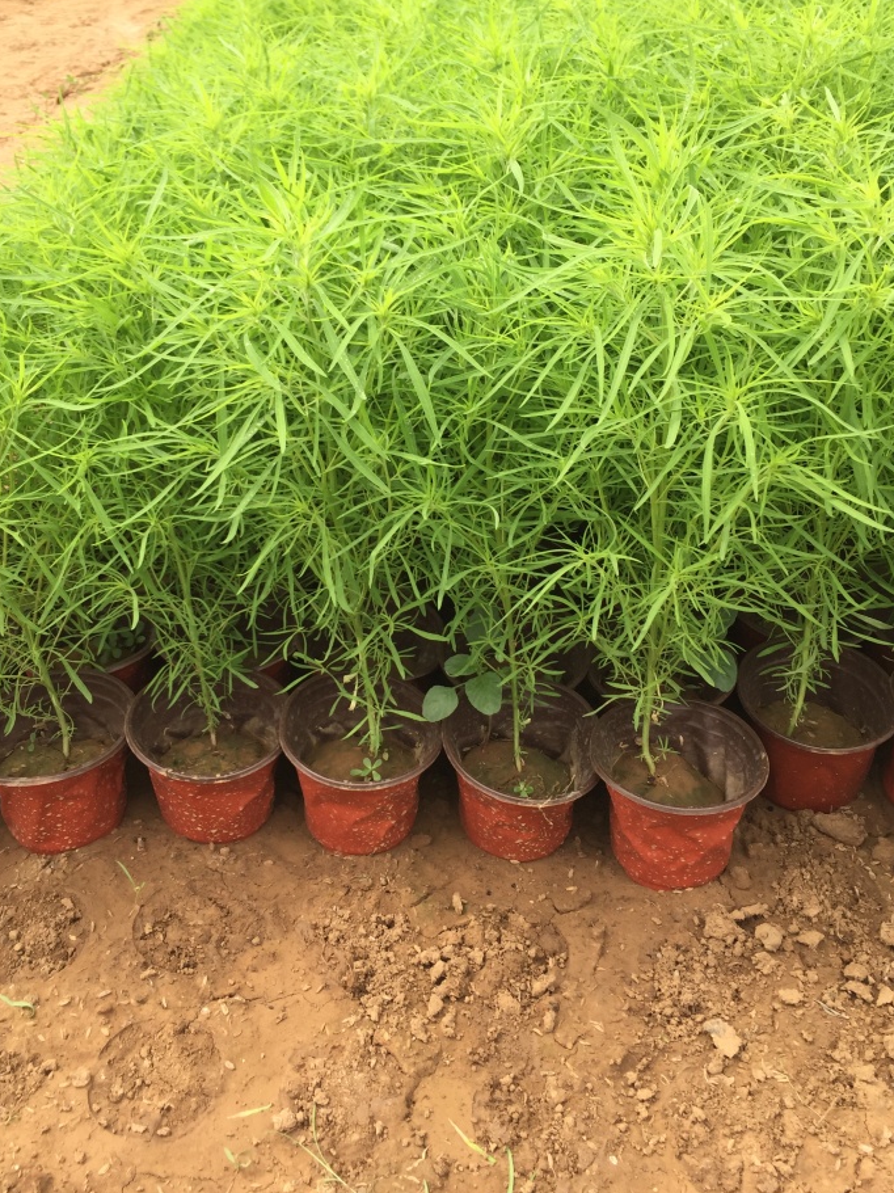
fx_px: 1171
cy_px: 516
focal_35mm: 34
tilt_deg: -31.2
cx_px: 413
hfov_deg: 41.7
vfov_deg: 53.8
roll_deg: +1.5
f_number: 2.2
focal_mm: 4.15
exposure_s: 1/356
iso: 32
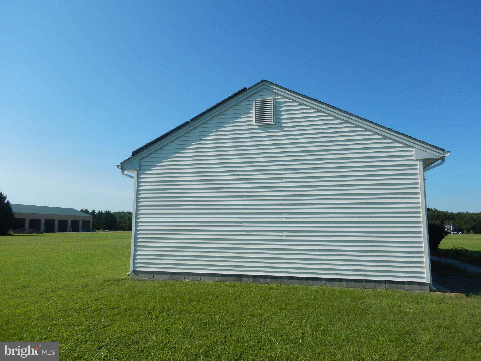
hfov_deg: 71.6
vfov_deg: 56.8
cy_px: 180
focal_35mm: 24
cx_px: 240
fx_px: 333
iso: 125
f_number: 4.1
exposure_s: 1/1250
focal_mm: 4.3
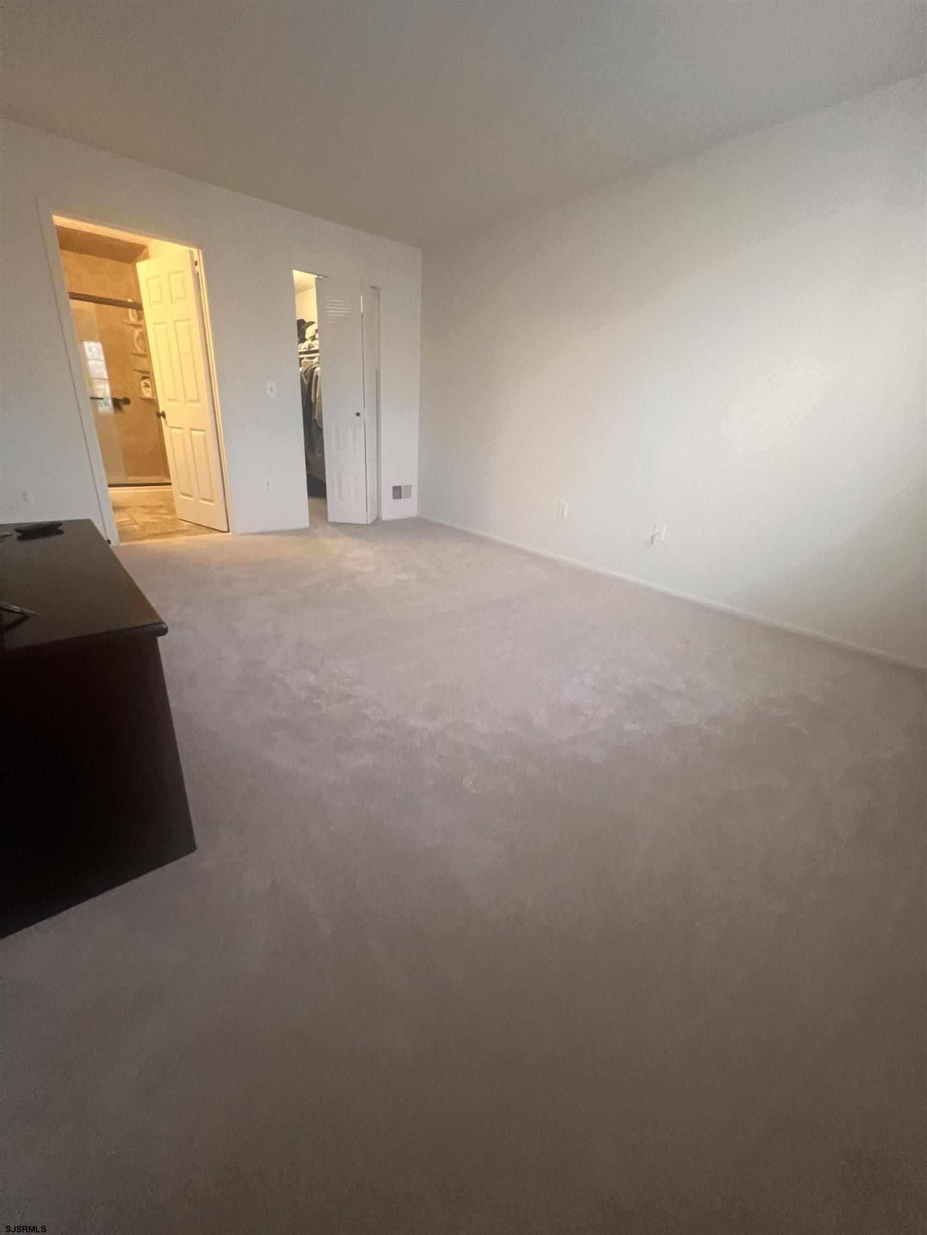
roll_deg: -3.9
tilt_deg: -20.0
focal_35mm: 13
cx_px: 464
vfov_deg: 106.2
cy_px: 618
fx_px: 464
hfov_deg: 89.9
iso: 250
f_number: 1.8
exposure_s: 1/60
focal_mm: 1.57
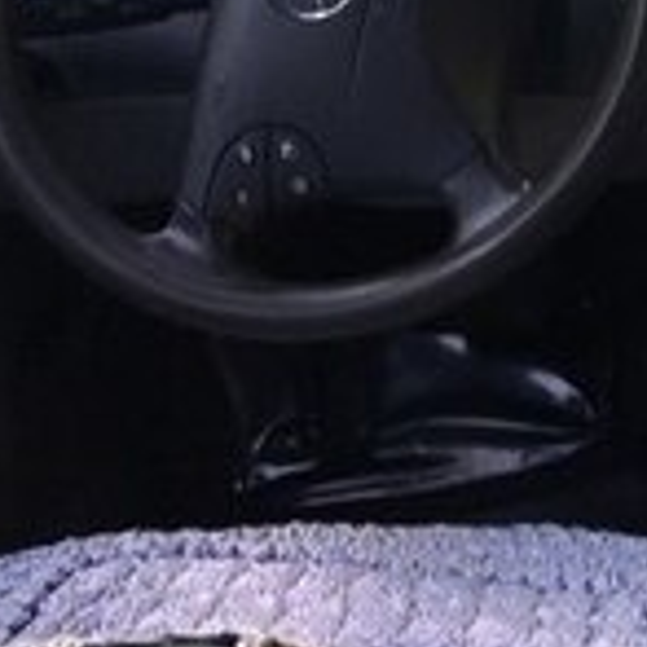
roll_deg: -1.3
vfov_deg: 14.3
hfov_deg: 13.6
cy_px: -293
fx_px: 2432
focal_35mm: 115
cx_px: 1149
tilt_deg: -13.2
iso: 25
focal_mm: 4.15
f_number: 2.2
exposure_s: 1/107
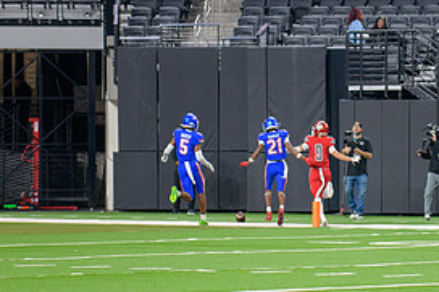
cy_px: 191
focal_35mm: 331
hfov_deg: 6.2
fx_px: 4034
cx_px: 334
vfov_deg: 4.1
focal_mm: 155
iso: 1000
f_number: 2.8
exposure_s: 1/400
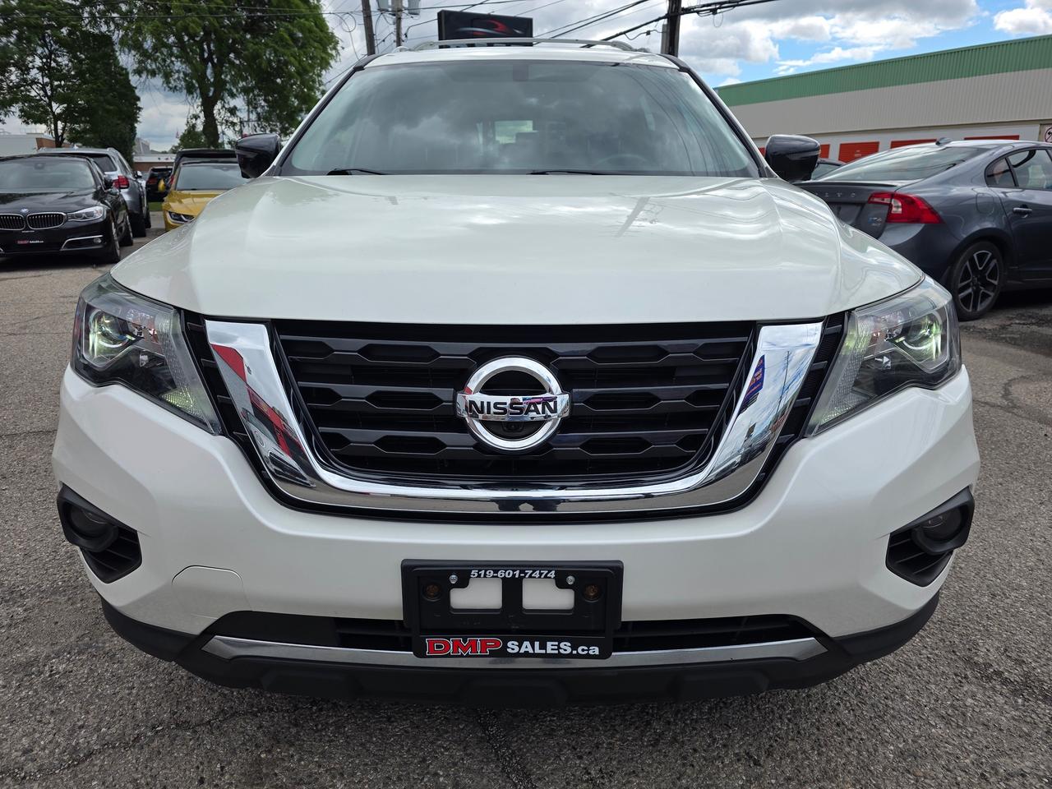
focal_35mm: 23
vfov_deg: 58.9
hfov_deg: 73.9
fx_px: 699
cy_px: 394
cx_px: 526
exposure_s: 1/4057
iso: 80
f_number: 1.7
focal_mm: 6.3
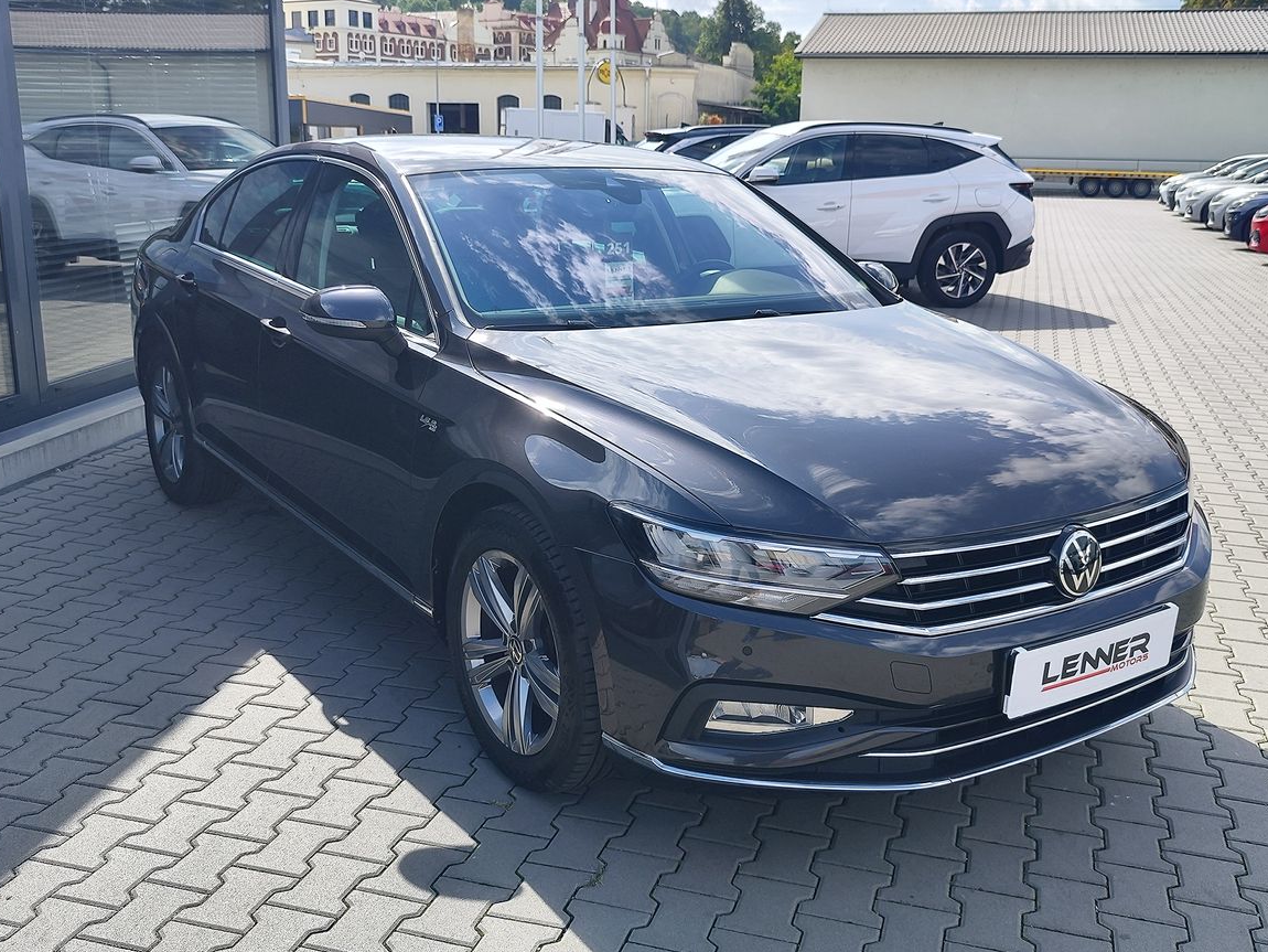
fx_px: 879
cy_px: 479
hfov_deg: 71.6
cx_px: 612
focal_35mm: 24
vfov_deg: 56.8
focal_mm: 7.01
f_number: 1.69
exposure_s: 1/787
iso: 50
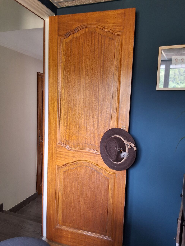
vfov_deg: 61.7
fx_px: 207
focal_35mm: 29
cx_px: 91
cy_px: 125
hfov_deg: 48.2
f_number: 1.9
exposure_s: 1/40
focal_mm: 2.91
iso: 160
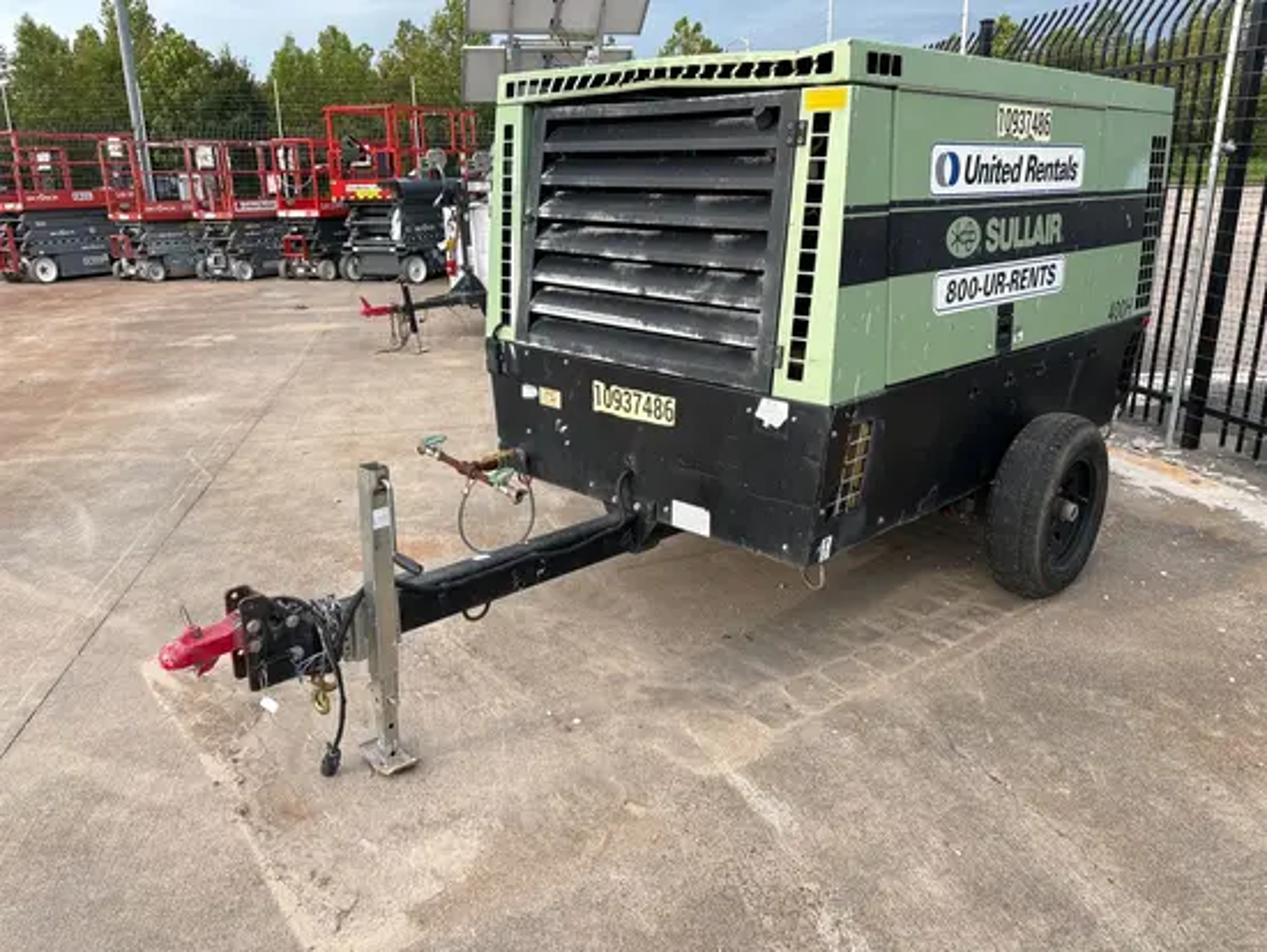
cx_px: 634
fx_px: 952
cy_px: 476
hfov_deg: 67.3
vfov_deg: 53.1
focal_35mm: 26
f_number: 1.6
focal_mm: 5.96
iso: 50
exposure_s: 1/464
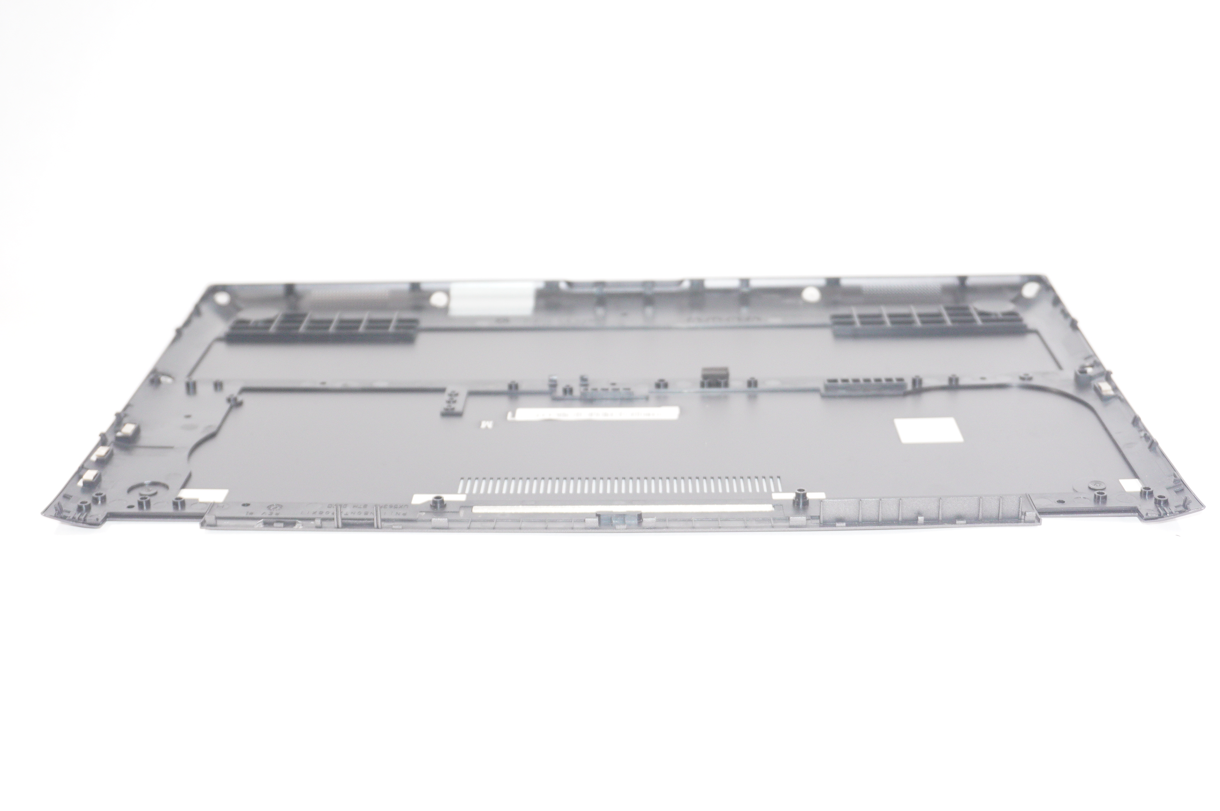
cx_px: 615
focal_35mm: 49
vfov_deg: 27.5
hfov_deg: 40.4
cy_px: 403
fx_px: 1659
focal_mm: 32
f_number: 5.6
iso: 1000
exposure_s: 1/160
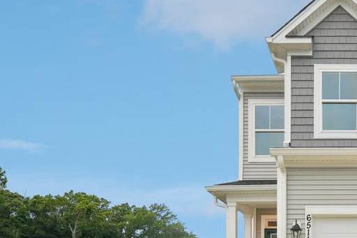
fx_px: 347
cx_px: 346
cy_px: 204
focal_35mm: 35
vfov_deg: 36.0
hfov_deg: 46.8
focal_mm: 14
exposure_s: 1/20
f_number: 8
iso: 100
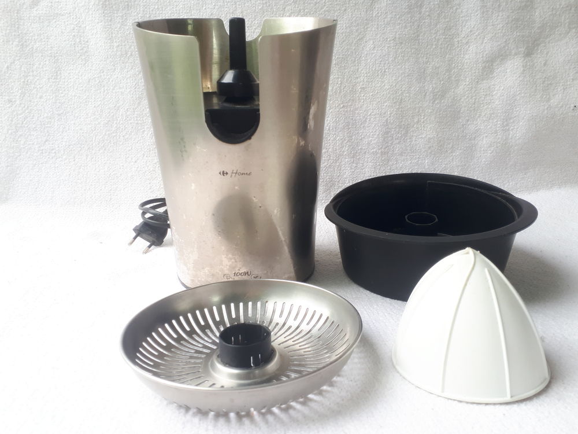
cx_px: 289
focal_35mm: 27
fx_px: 451
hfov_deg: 65.3
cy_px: 217
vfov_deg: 51.4
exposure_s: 1/100
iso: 50
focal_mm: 3.6
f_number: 1.9
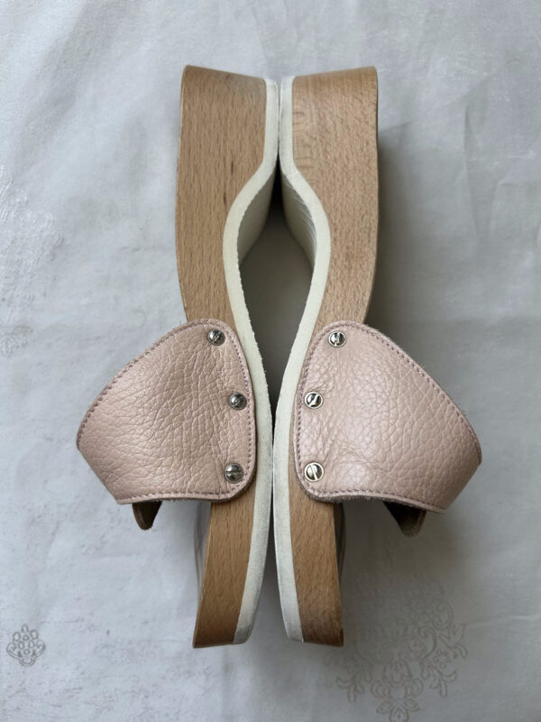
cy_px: 361
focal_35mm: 26
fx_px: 542
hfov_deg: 53.1
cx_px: 270
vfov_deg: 67.3
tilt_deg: -88.3
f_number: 1.5
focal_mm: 5.7
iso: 40
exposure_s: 1/121
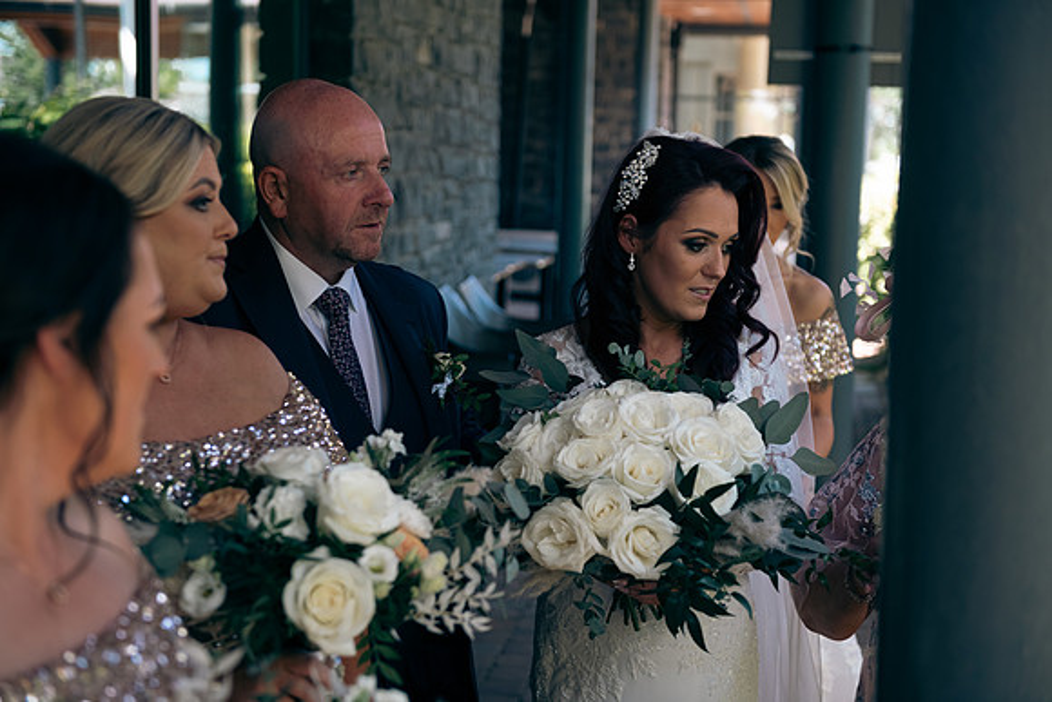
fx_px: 1637
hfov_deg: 35.6
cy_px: 351
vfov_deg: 24.2
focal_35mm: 56
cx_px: 526
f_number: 3.5
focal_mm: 56
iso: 250
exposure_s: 1/200
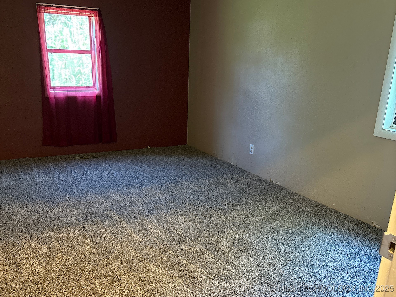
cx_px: 198
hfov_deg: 67.3
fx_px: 297
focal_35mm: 26
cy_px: 148
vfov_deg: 53.1
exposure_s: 1/60
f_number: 1.6
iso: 320
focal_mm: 5.96
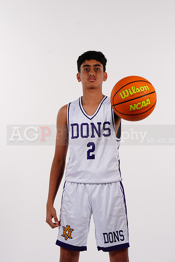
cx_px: 88
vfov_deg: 11.7
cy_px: 131
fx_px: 1282
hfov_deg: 7.8
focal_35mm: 176
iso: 200
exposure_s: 1/500
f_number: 9
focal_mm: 176
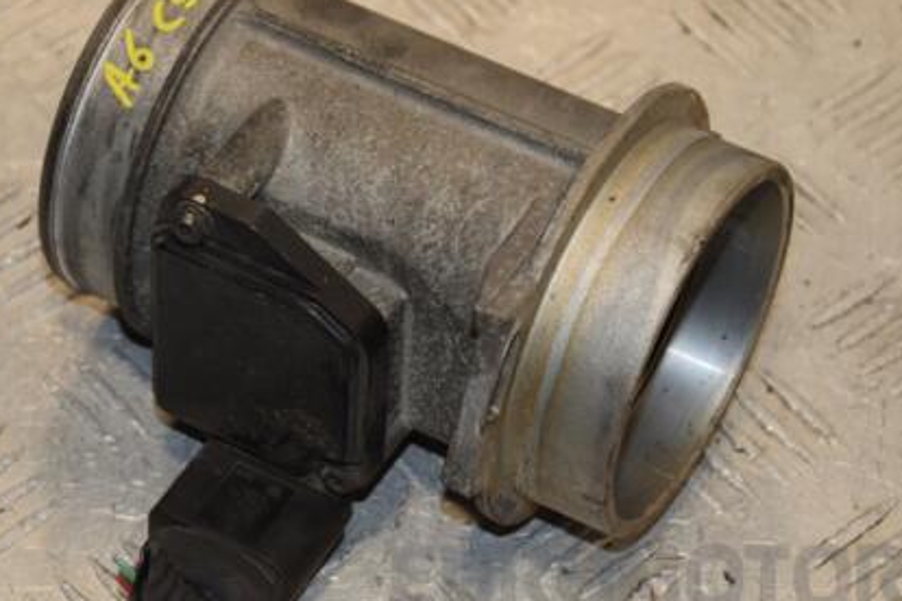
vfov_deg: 9.0
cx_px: 351
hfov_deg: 13.5
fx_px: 3808
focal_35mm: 152
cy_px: 287
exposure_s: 1/200
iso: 800
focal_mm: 70
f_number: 7.1
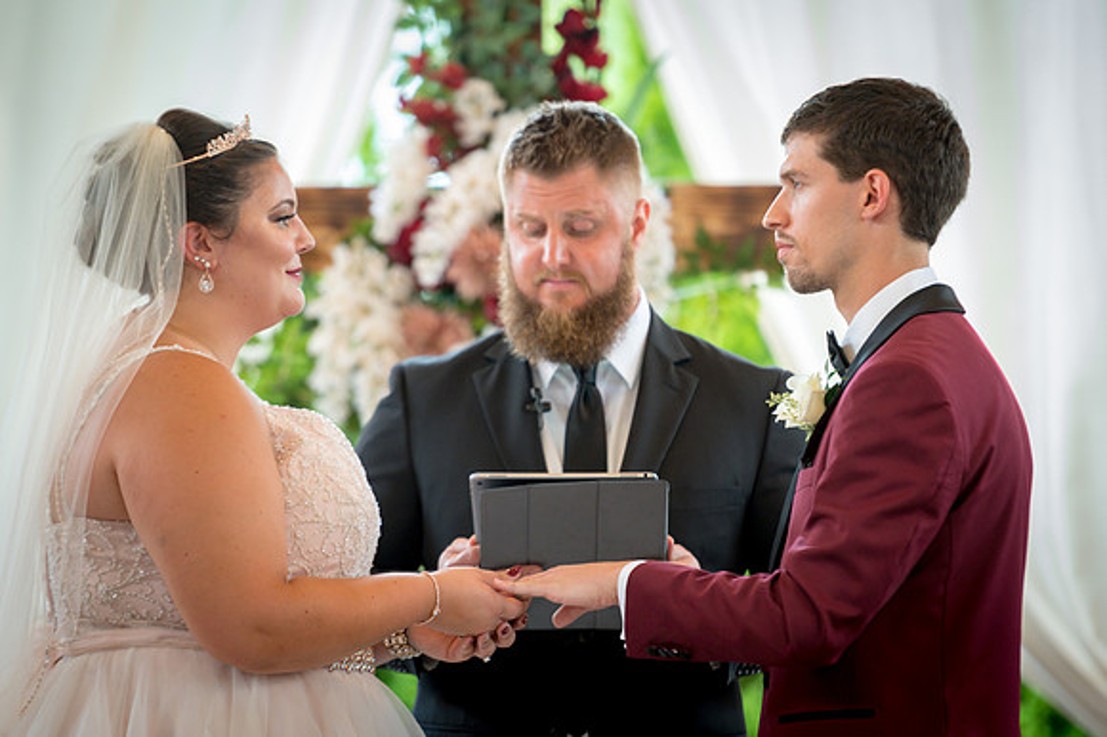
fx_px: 6437
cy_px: 369
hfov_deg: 9.8
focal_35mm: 209
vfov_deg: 6.6
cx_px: 566
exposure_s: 1/45
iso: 1100
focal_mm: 200
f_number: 2.8
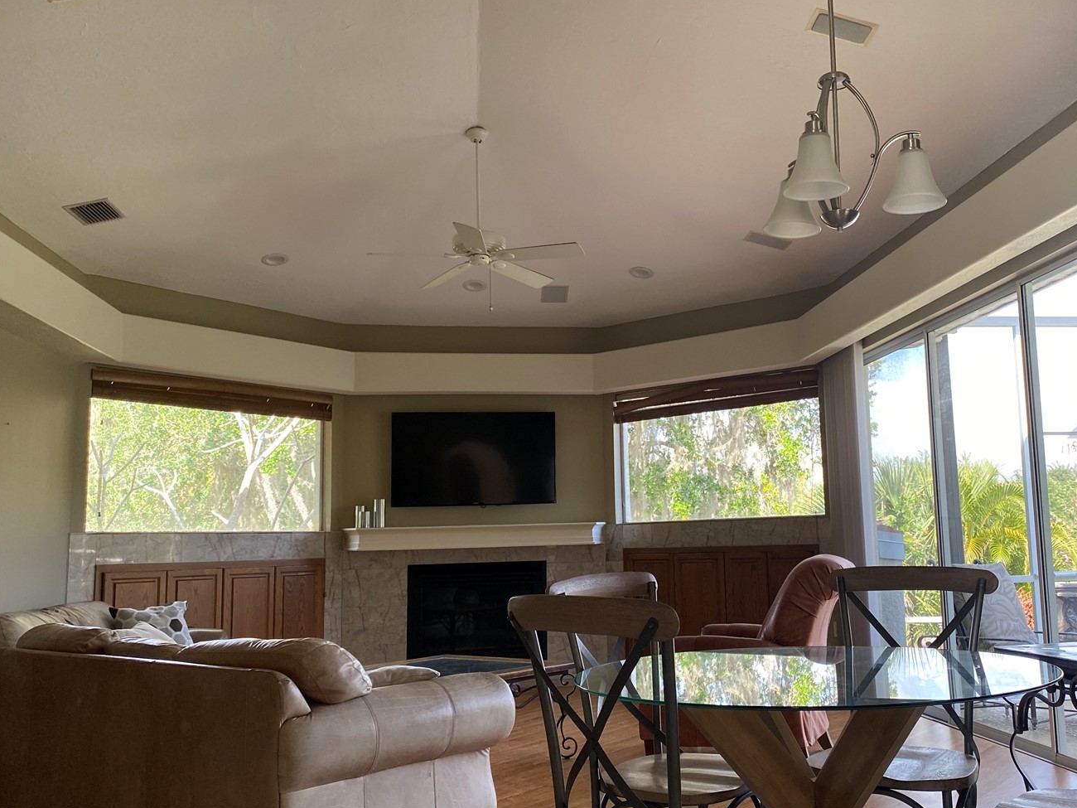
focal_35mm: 32
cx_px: 630
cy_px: 413
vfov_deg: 44.2
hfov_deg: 56.5
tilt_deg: +8.0
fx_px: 996
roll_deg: +1.5
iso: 100
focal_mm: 4.25
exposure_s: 1/122
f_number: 1.8
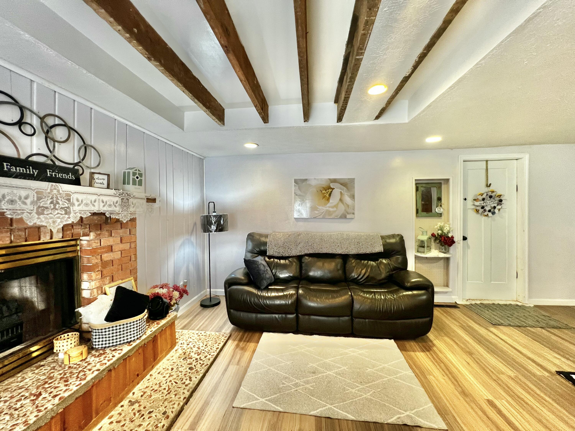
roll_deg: +0.8
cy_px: 216
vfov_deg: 89.9
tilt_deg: -1.3
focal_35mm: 13
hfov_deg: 106.2
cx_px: 288
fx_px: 216
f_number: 1.8
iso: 125
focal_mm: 1.57
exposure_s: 1/60
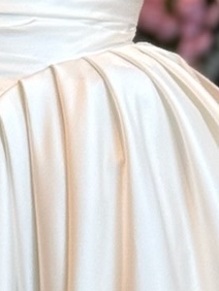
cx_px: -12
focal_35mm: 348
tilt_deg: -6.1
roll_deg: -0.9
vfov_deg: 5.7
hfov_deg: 4.3
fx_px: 2931
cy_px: 93
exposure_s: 1/270
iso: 64
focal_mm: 6.76
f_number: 1.78
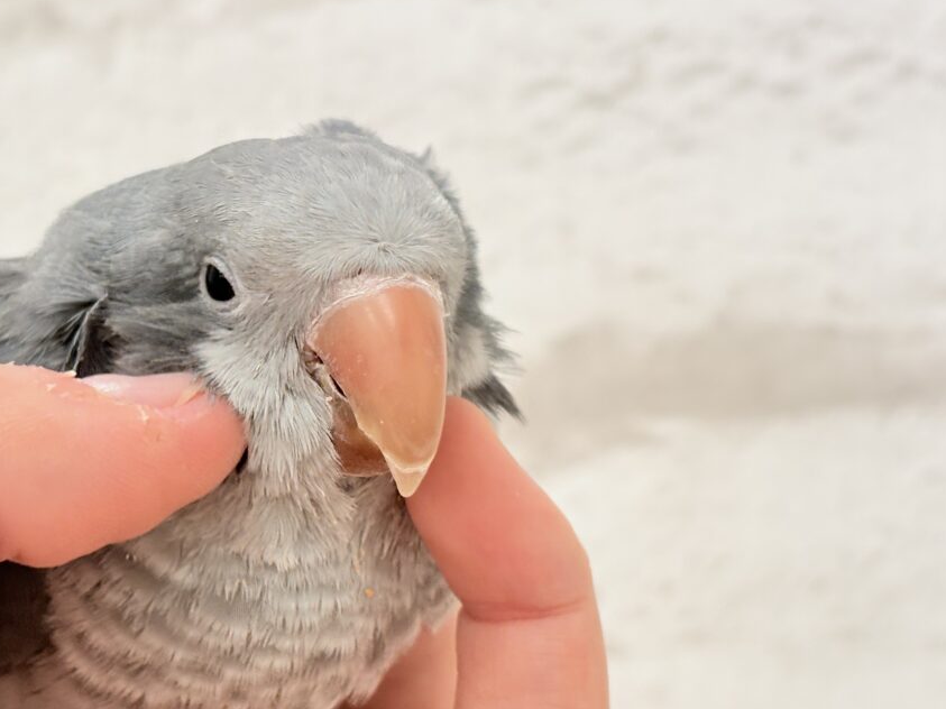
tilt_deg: -3.6
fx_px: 2022
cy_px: 461
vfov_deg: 19.8
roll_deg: +3.2
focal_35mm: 74
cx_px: 350
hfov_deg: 26.2
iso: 80
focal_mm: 5.96
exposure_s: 1/50
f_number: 1.6
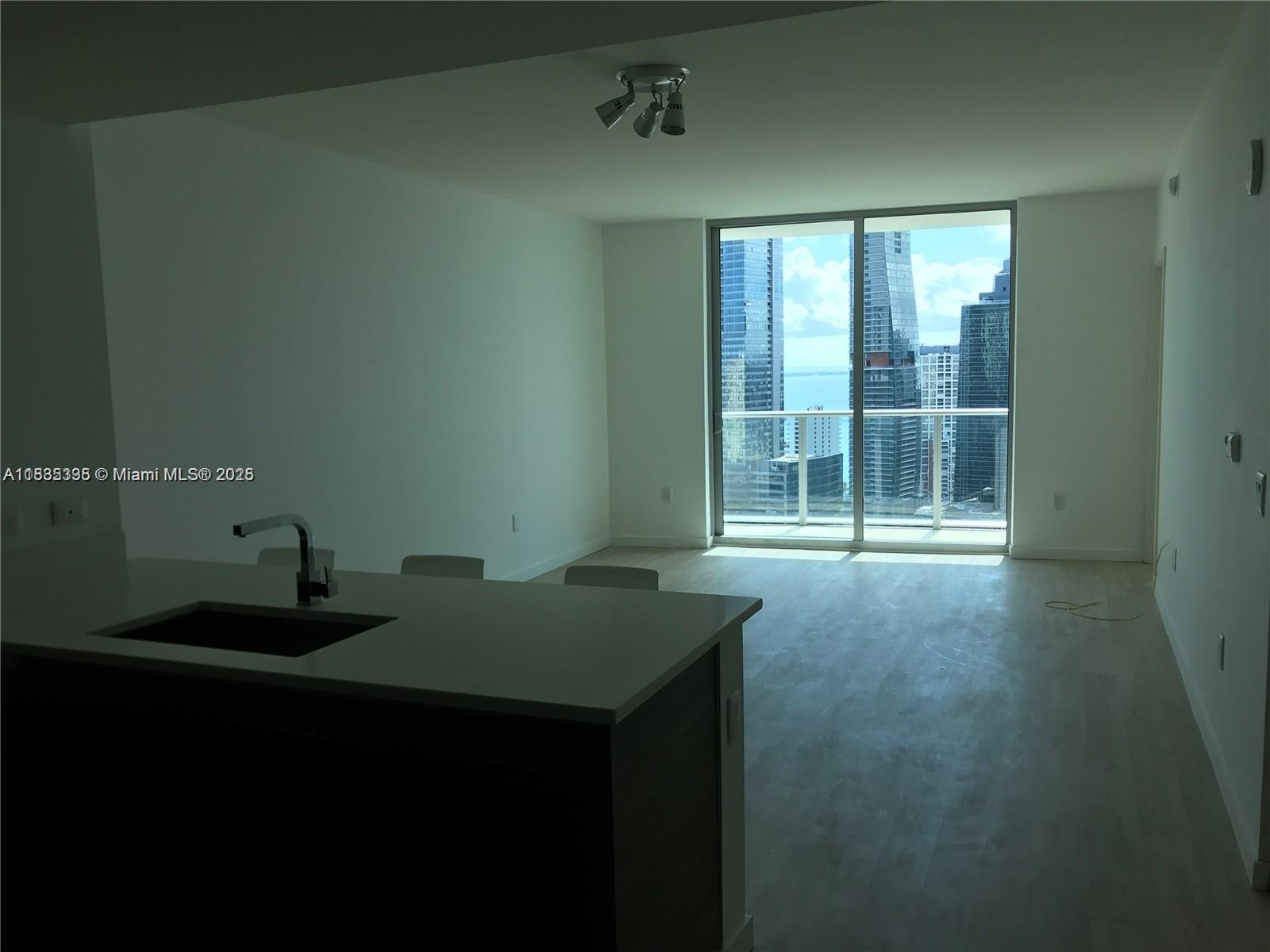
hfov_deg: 63.4
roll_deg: +2.0
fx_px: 1027
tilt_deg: -4.8
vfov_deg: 49.7
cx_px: 635
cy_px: 476
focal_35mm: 28
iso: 20
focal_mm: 3.99
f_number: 1.8
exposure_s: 1/469
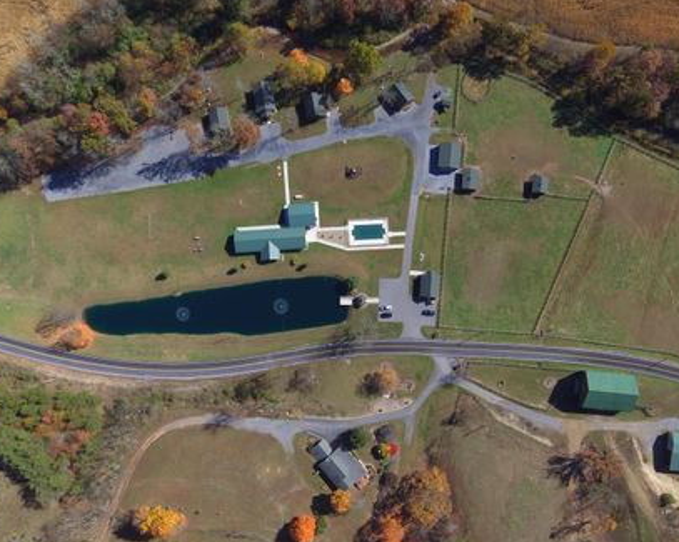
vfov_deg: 58.5
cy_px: 309
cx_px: 365
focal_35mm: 24
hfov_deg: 70.2
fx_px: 482
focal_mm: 3.61
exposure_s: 1/844
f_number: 2.8
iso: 100
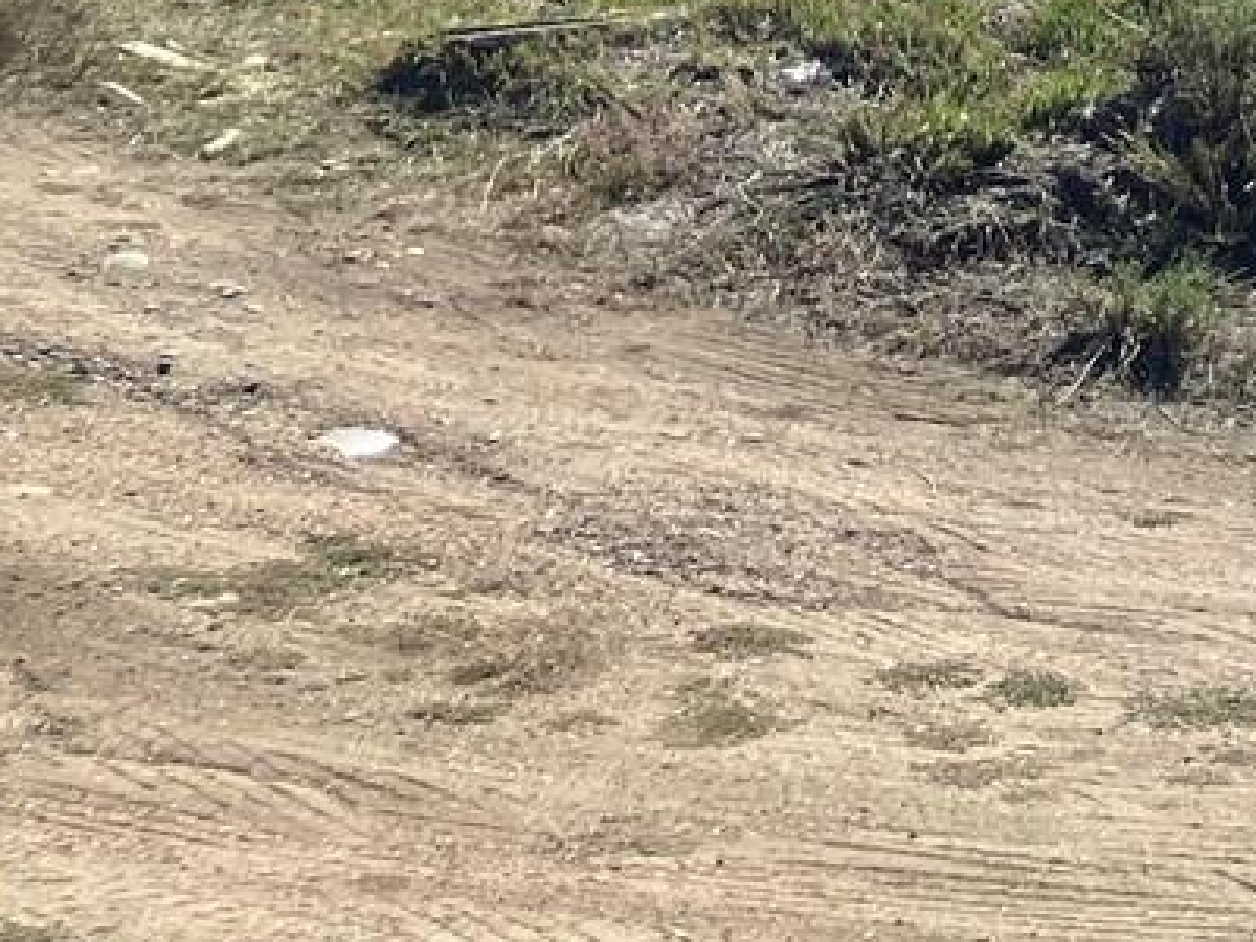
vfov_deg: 12.3
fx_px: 4064
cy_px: -622
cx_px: 2484
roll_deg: +0.0
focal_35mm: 112
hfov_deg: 14.6
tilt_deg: +3.0
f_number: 1.8
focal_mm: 3.99
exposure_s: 1/1869
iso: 32
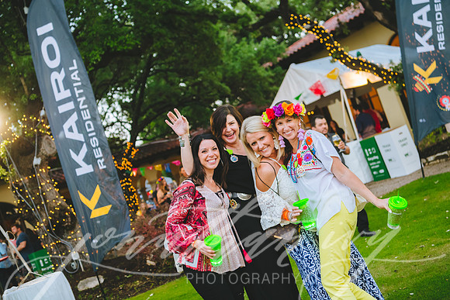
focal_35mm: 50
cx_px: 225
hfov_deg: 39.6
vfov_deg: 27.0
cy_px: 150
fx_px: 625
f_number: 3.5
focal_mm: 50
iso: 900
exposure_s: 1/100
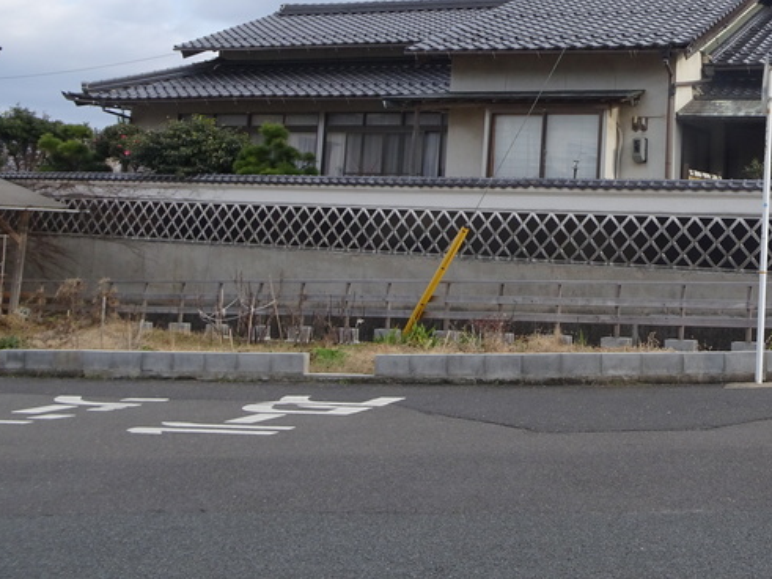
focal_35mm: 44
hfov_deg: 39.7
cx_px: 700
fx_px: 981
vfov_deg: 32.0
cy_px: 116
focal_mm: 4.1
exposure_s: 1/640
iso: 80
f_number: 3.5
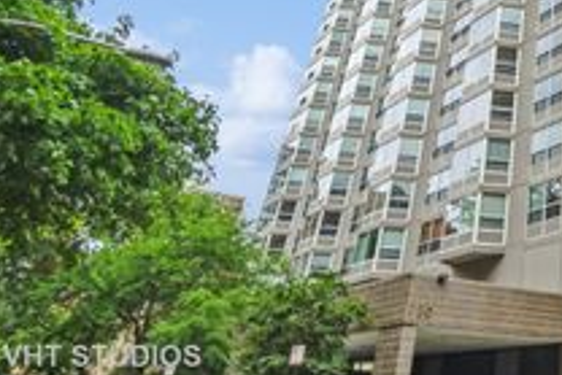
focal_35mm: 36
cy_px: -47
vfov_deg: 32.1
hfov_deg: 44.3
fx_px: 562
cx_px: 576
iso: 100
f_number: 11
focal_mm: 10
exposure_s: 1/125
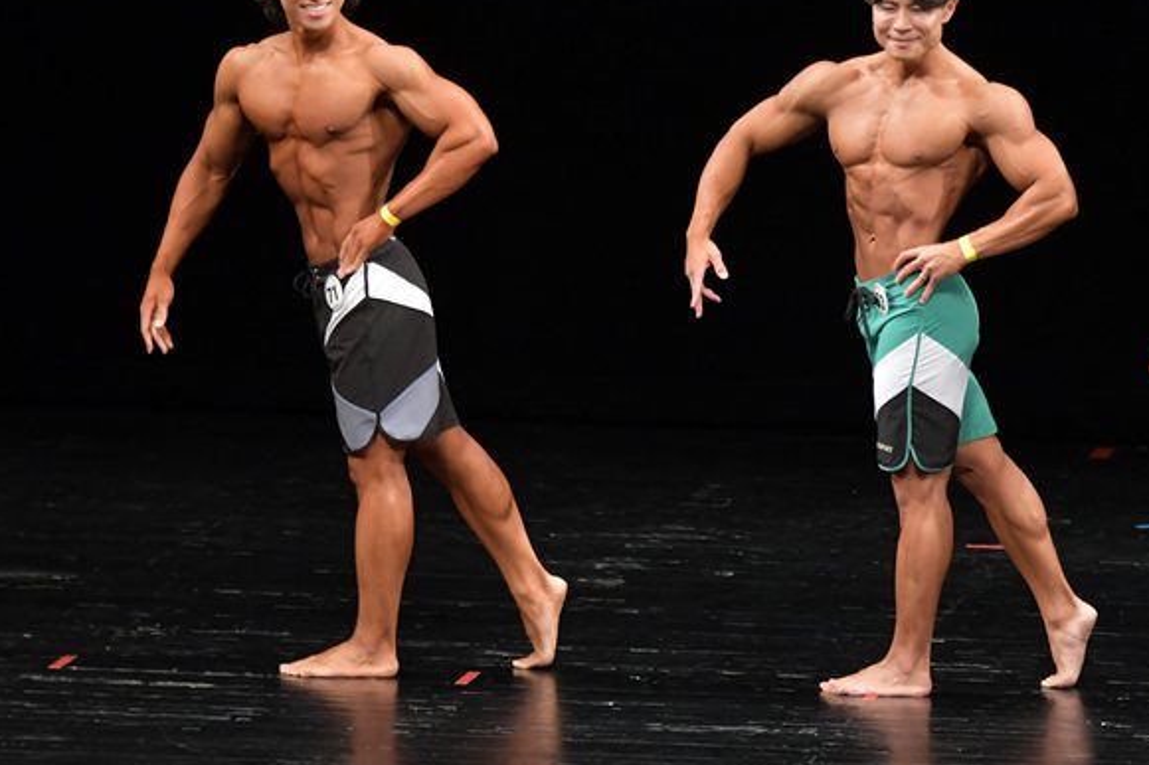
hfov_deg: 6.1
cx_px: 727
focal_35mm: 340
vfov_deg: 4.0
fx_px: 10848
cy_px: 326
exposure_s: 1/400
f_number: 5.6
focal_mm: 170
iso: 3200
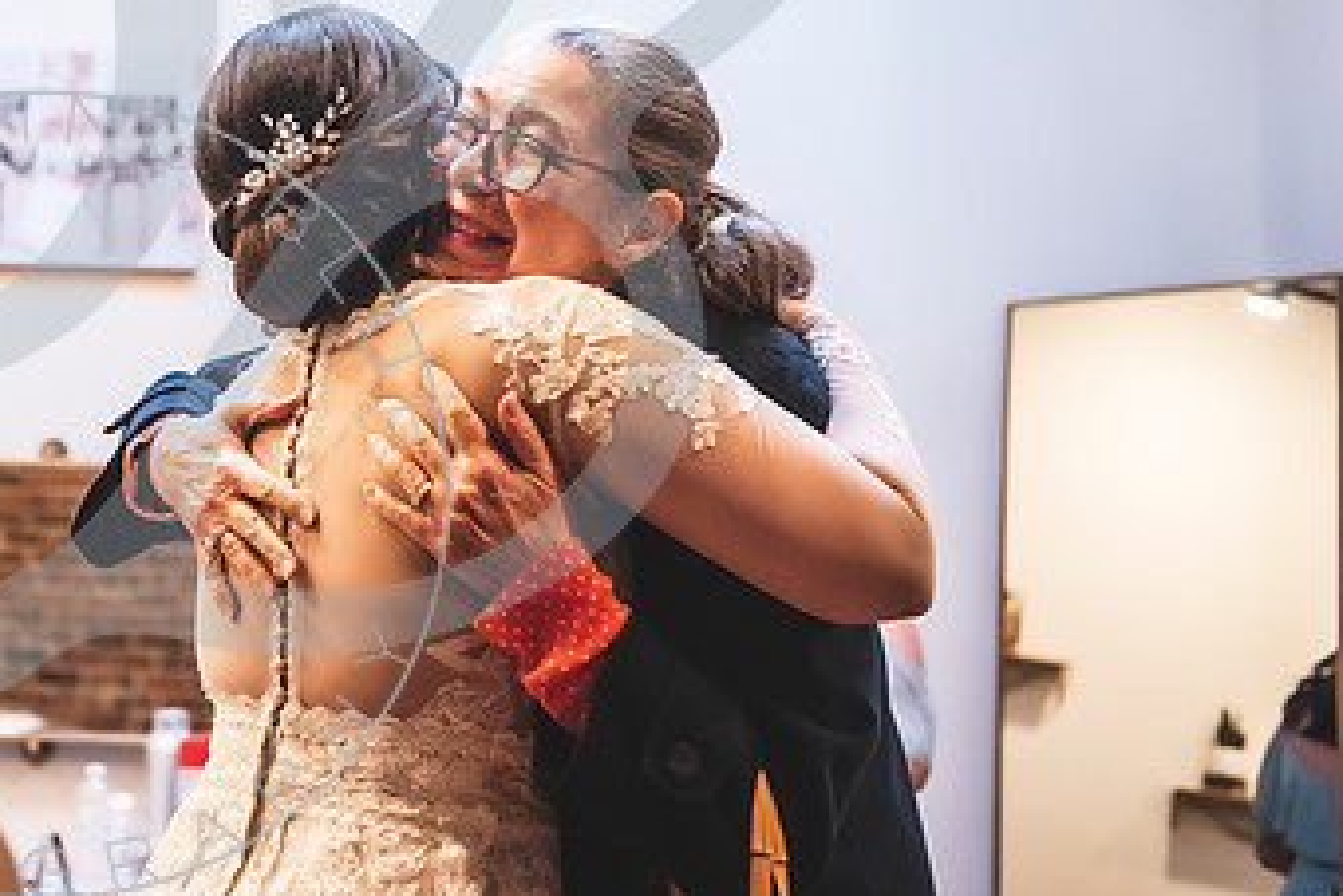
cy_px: 164
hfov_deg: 26.4
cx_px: 241
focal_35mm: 75
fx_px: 2799
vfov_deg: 18.0
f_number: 2.8
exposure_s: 1/125
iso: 2000
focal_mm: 44
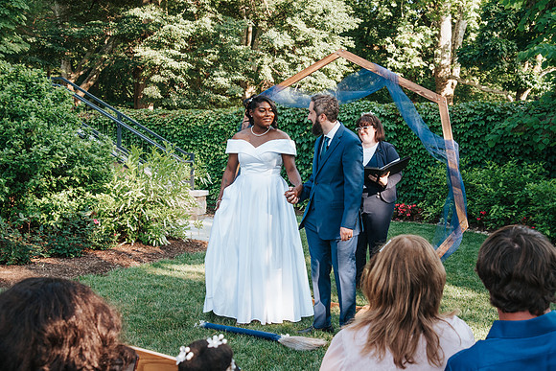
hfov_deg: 39.8
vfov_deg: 27.1
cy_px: 186
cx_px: 278
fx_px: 768
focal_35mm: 50
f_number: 6.3
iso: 400
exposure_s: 1/160
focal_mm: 48
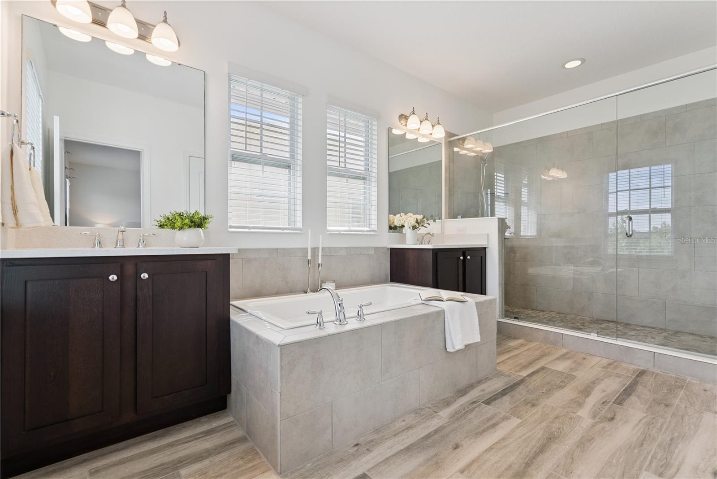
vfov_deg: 73.8
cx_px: 358
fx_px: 319
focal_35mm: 16
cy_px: 240
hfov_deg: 96.7
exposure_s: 1/60
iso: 320
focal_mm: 16
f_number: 8
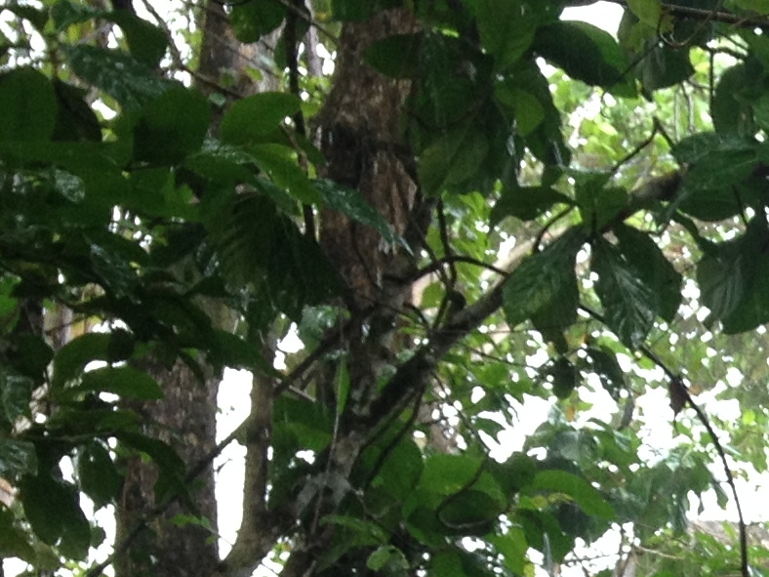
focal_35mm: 145
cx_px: 1421
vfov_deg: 10.0
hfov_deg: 12.4
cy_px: 771
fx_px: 3221
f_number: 2.4
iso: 50
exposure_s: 1/120
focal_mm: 4.28
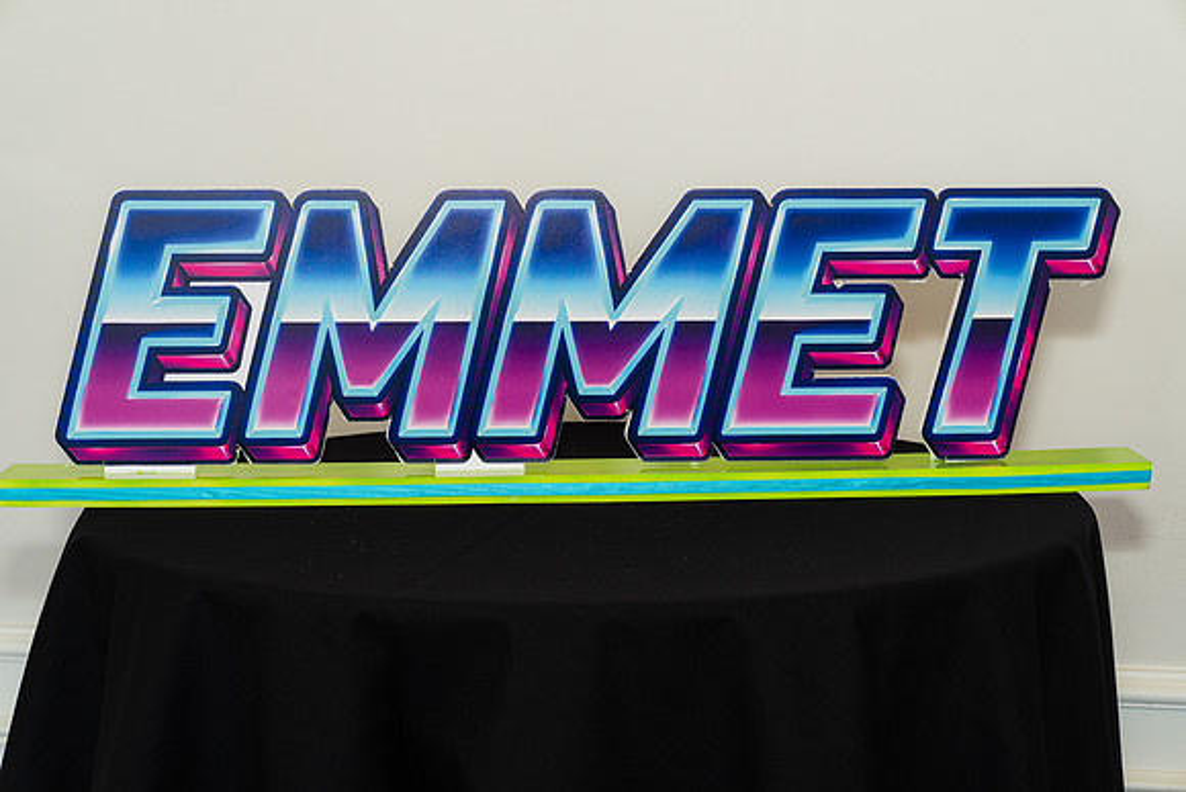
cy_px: 396
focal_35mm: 68
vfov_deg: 20.1
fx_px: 2233
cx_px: 593
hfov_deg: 29.7
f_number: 5.6
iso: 400
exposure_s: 1/50
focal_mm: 67
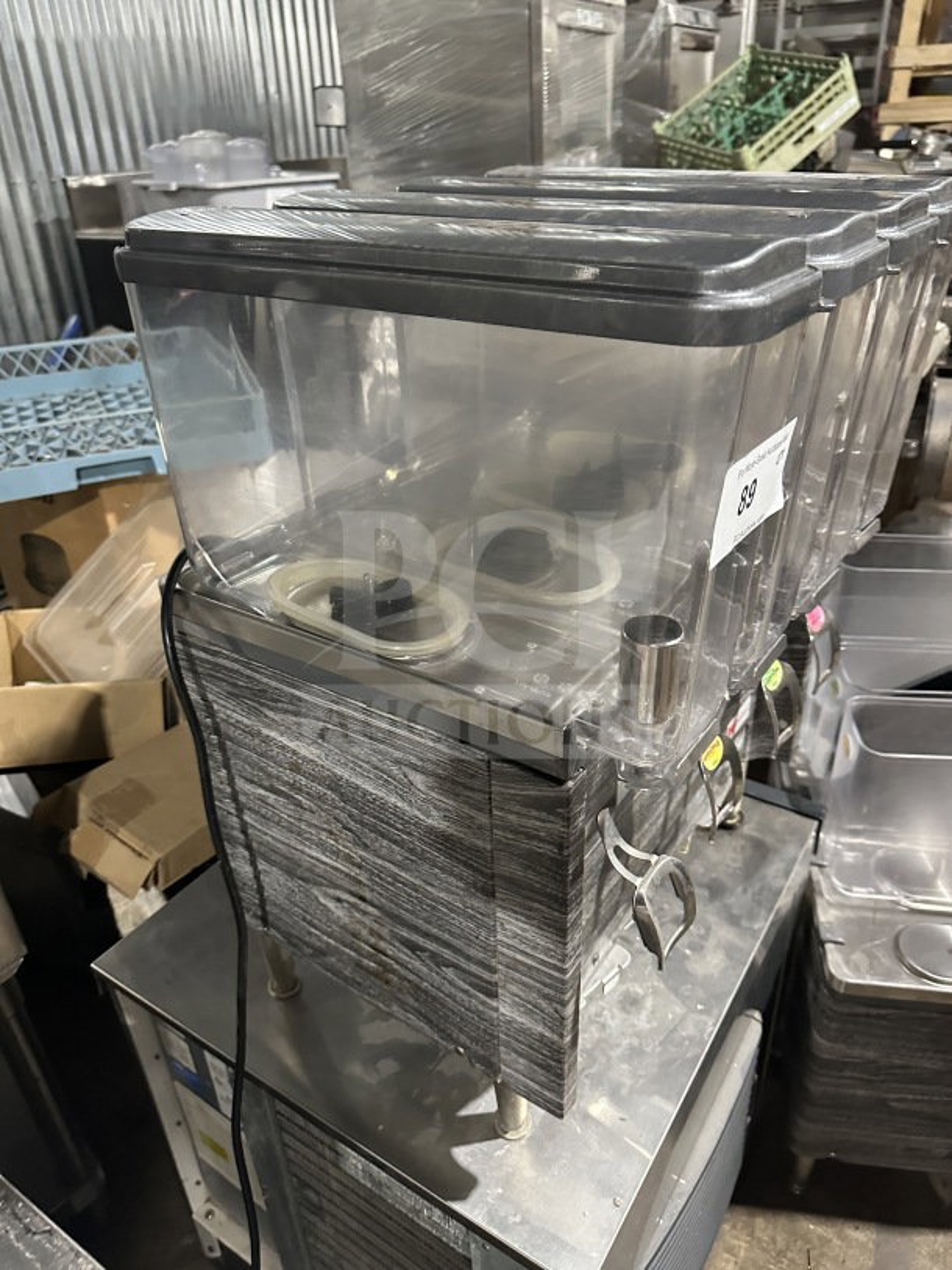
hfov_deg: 56.8
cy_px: 635
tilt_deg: -26.6
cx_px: 476
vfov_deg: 71.6
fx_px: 880
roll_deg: +1.2
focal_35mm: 24
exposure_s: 1/60
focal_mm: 6.86
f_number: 1.78
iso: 640
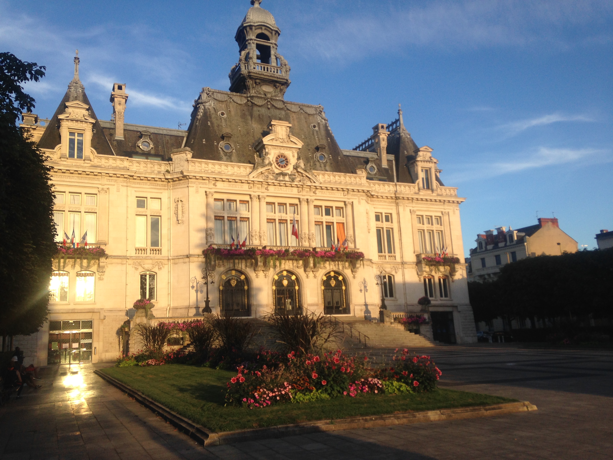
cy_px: 230
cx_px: 306
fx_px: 584
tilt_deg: +7.5
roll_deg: +4.7
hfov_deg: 55.4
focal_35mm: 33
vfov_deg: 42.9
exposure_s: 1/669
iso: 50
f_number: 2.4
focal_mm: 4.12
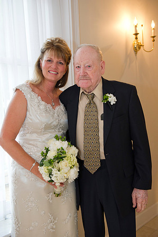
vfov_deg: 46.4
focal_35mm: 42
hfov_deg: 31.8
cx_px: 79
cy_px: 118
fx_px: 277
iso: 1600
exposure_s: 1/100
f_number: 3.5
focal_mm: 42
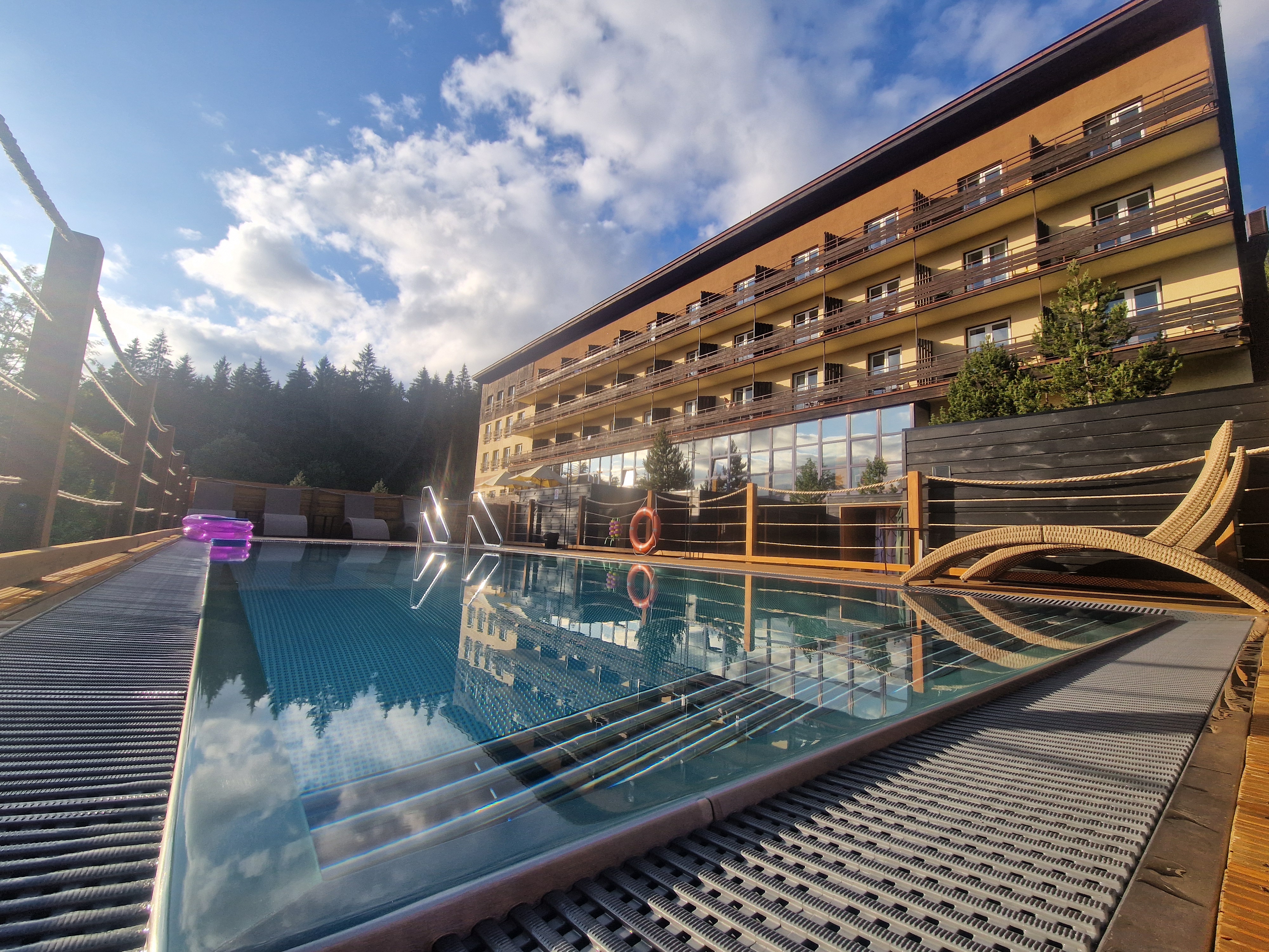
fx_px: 477
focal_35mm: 13
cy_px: 476
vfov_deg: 89.9
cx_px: 634
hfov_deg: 106.2
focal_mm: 2.2
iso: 50
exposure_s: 1/1744
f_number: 2.2
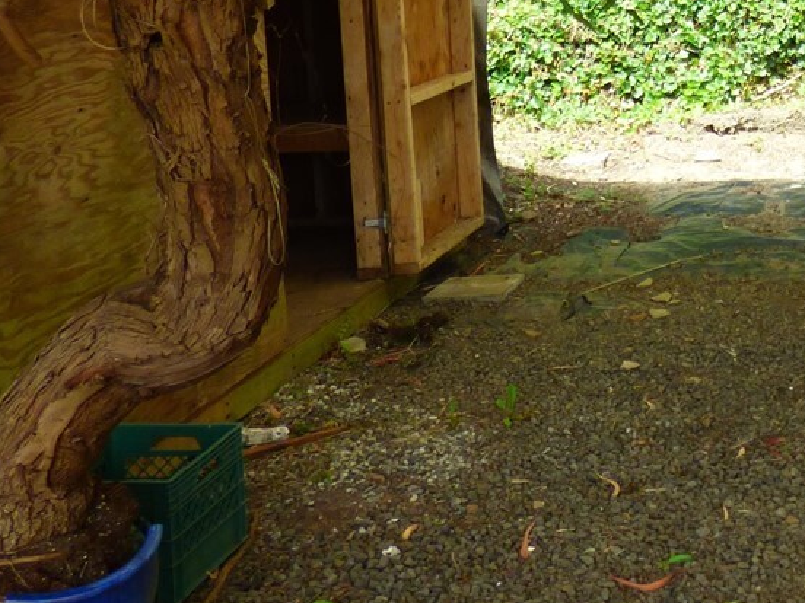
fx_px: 1349
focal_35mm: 58
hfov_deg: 30.3
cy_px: -66
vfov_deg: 23.6
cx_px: 850
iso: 100
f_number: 2.8
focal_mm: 3.58
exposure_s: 1/200
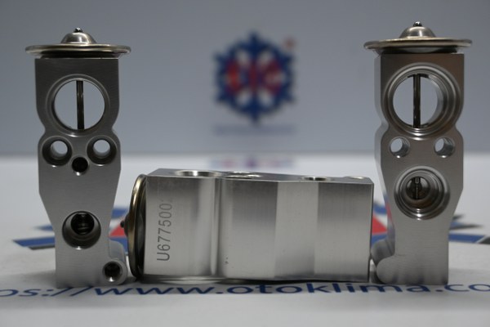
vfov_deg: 23.8
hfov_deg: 35.1
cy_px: 164
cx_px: 245
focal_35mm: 57
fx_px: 776
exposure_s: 1/60
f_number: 5.6
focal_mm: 38
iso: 500
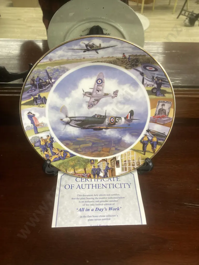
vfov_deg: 63.4
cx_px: 100
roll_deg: -4.3
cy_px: 132
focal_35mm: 28
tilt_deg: -42.3
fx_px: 215
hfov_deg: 49.7
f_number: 1.8
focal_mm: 3.99
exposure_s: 1/50
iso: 100
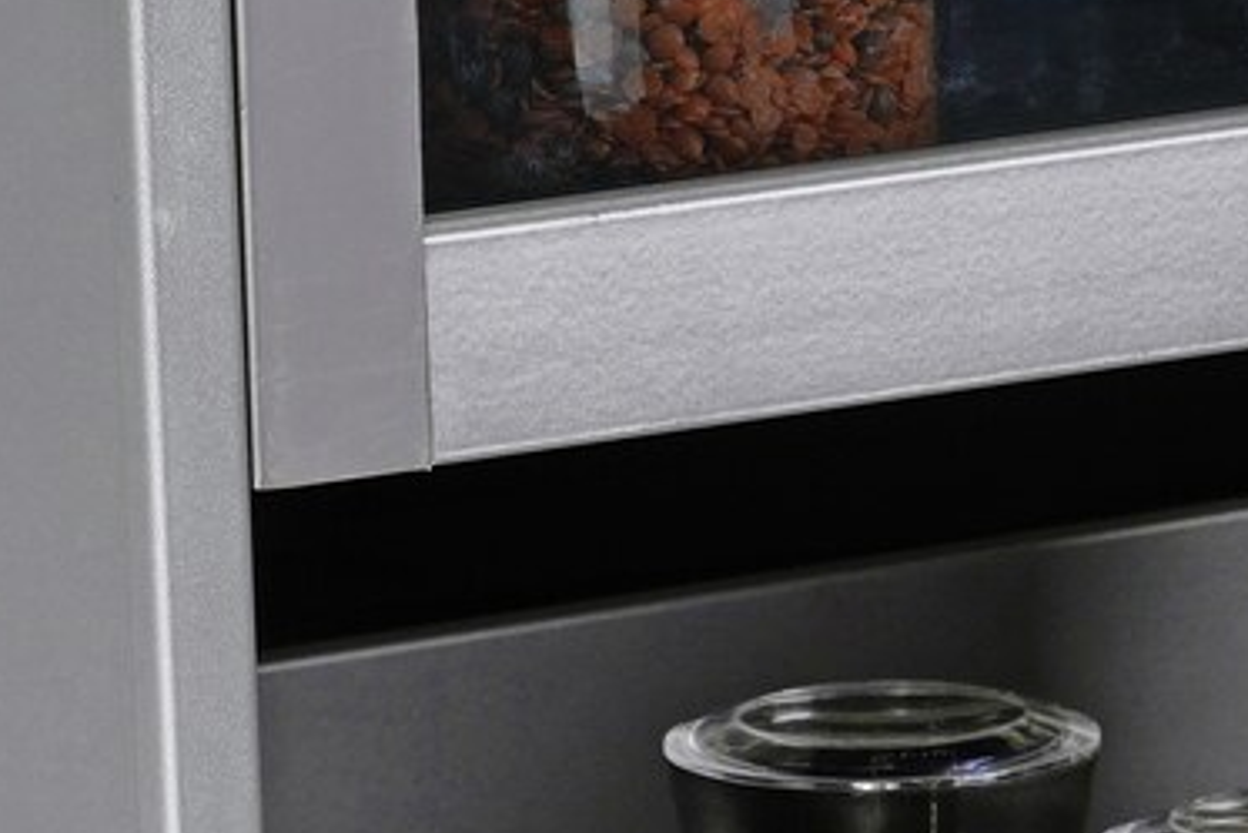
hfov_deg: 5.3
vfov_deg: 3.5
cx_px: 596
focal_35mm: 391
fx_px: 13559
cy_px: 1012
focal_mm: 57
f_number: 11
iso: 250
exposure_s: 1/160
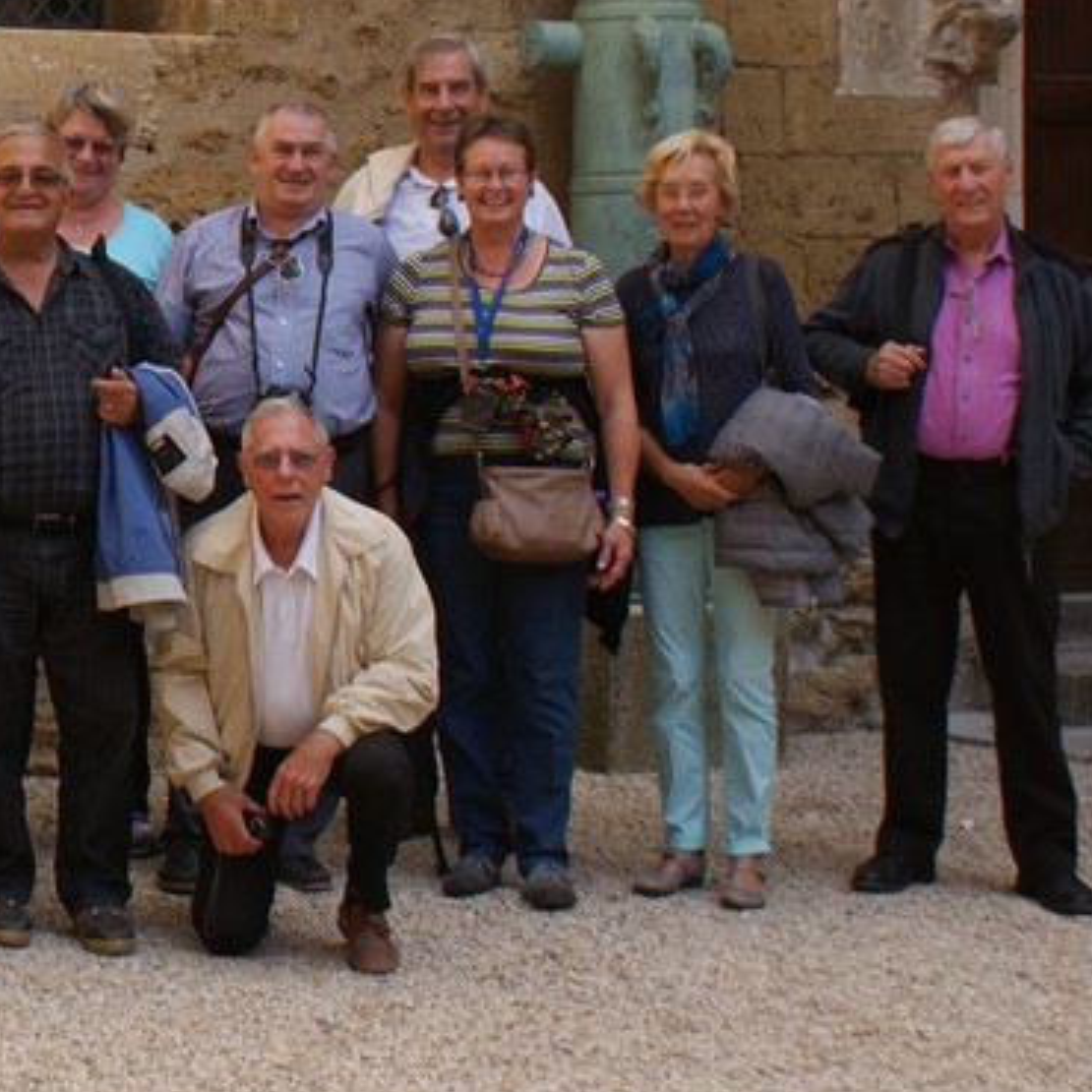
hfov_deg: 16.6
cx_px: -301
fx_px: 3533
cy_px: 155
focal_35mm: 99
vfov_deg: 17.4
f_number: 11
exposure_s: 1/80
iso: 100
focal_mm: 28
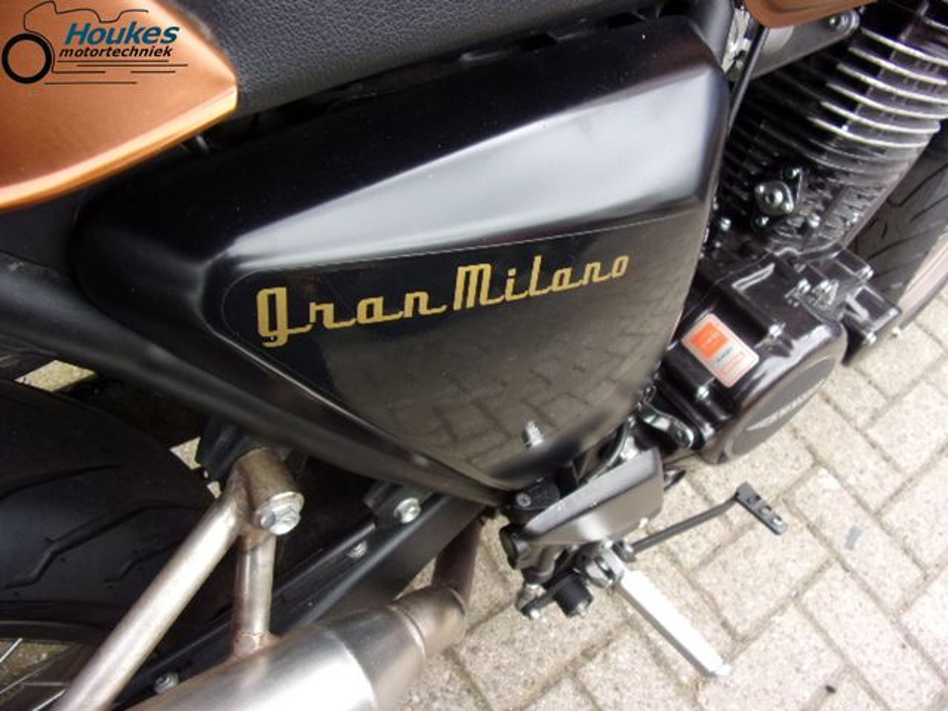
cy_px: 356
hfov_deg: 71.6
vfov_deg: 56.8
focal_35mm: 24
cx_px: 474
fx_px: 657
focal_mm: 4.3
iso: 80
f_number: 3.3
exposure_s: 1/58
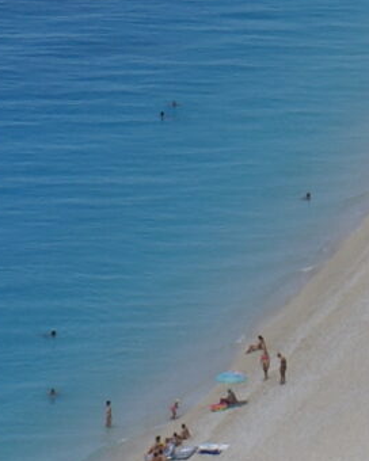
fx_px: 5072
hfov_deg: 4.2
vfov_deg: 5.2
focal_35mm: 372
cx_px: 480
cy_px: 24
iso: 100
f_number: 10
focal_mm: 35
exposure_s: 1/320
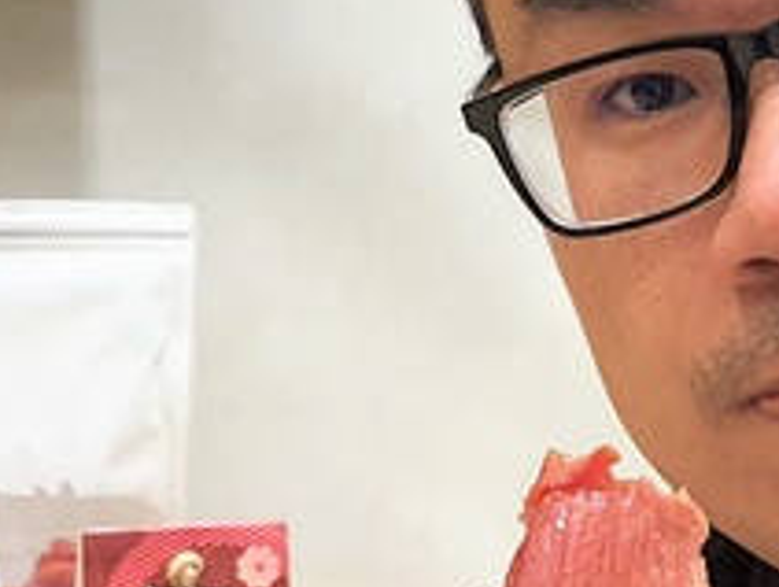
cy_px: 391
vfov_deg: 12.1
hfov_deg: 15.9
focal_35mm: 123
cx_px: 557
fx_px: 2773
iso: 320
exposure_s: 1/40
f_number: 1.7
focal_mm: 4.32
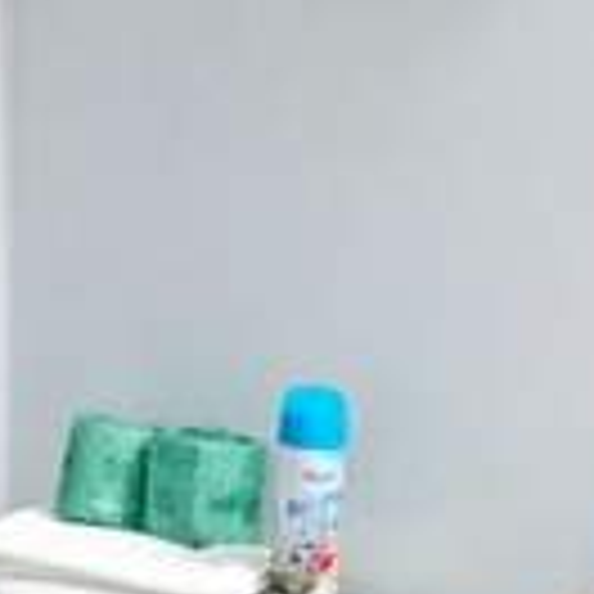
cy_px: 716
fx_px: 2407
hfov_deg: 14.0
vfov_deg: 13.7
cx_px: 446
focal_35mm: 124
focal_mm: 4.27
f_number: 1.8
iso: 893
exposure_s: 1/60
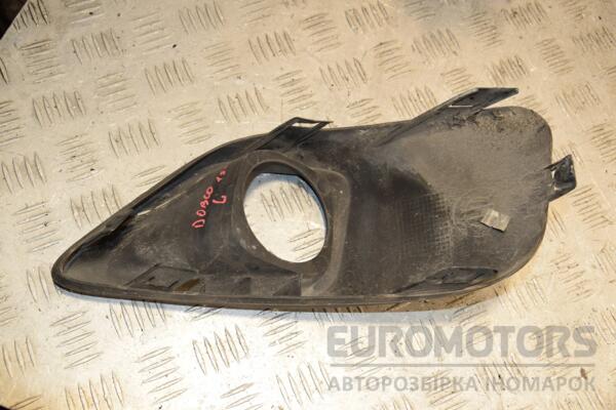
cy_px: 205
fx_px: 719
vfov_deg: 31.9
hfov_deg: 46.4
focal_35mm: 42
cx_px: 308
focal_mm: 28
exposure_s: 1/200
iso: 800
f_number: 7.1
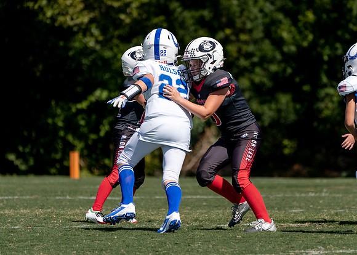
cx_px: 236
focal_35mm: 400
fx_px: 4052
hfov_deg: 5.0
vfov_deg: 3.6
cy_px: 121
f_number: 5.6
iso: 320
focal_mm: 306
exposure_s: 1/2000
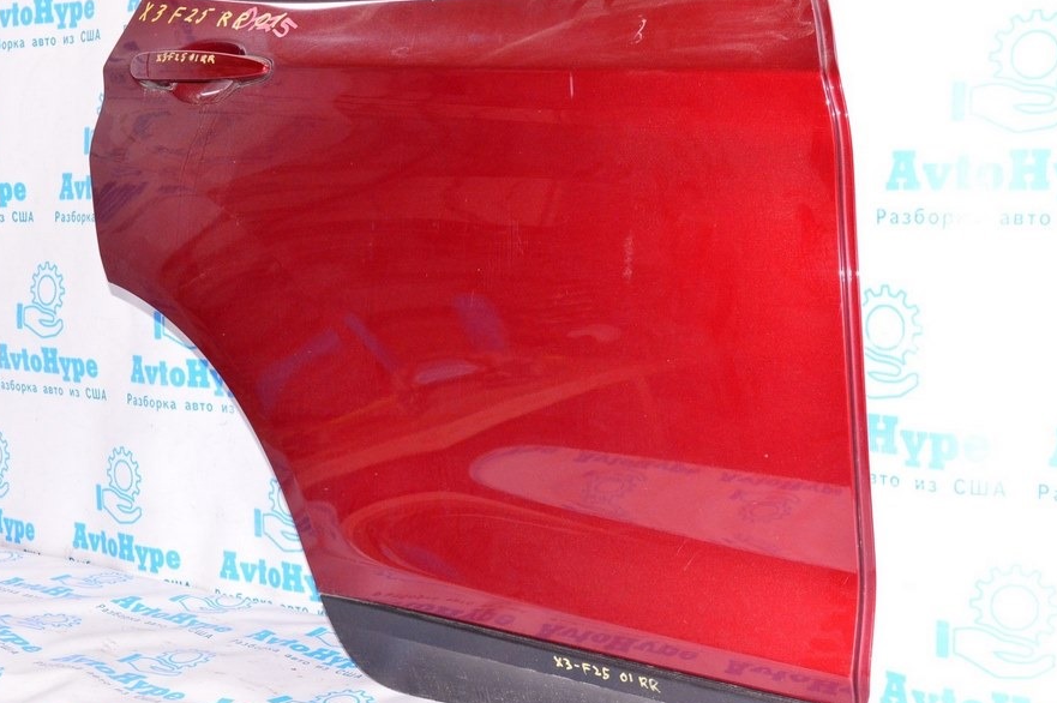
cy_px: 360
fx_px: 1484
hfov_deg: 39.2
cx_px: 523
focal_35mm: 51
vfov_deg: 26.7
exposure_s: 1/200
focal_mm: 29
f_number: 8
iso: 1600
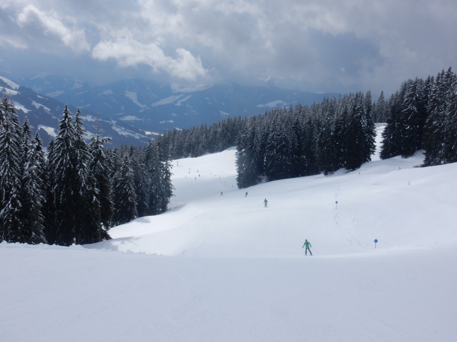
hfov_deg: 43.9
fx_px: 568
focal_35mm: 43
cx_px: 228
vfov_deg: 33.6
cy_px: 171
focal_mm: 7.6
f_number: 5.3
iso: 125
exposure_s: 1/2000
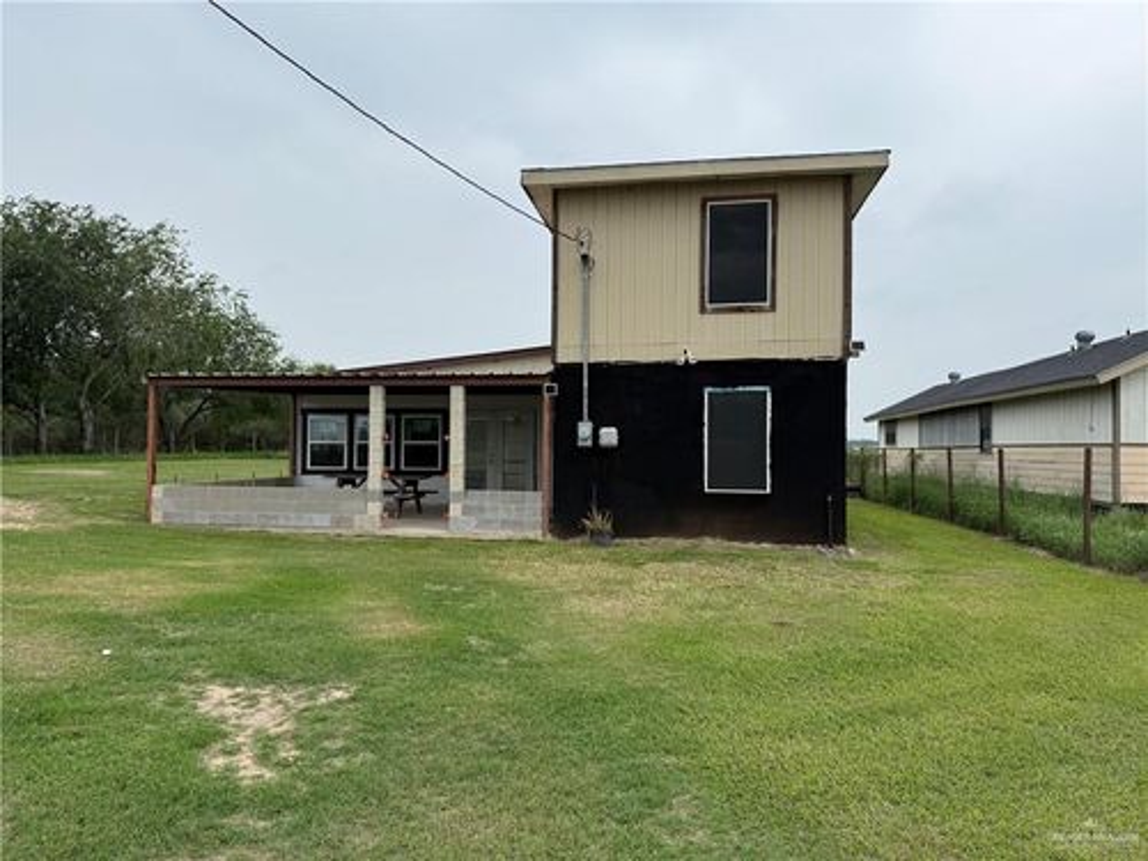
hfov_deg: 71.6
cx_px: 574
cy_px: 430
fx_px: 796
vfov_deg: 56.8
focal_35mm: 24
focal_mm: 6.76
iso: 80
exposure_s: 1/4975
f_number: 1.78
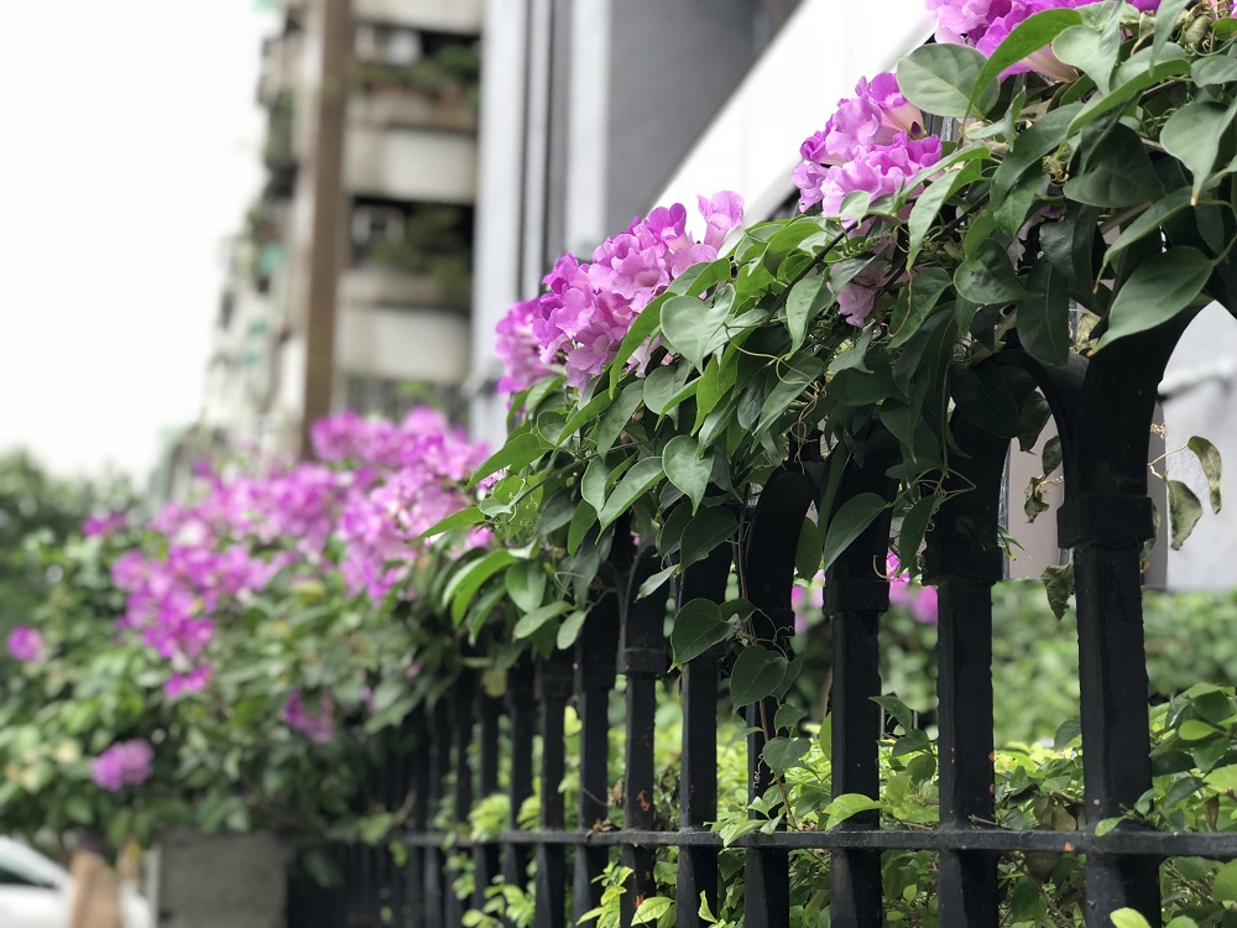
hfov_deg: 33.8
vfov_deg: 25.7
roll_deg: -0.2
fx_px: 2037
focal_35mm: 57
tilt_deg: +11.0
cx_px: 618
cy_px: 464
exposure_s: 1/120
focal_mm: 6.6
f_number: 2.8
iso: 32
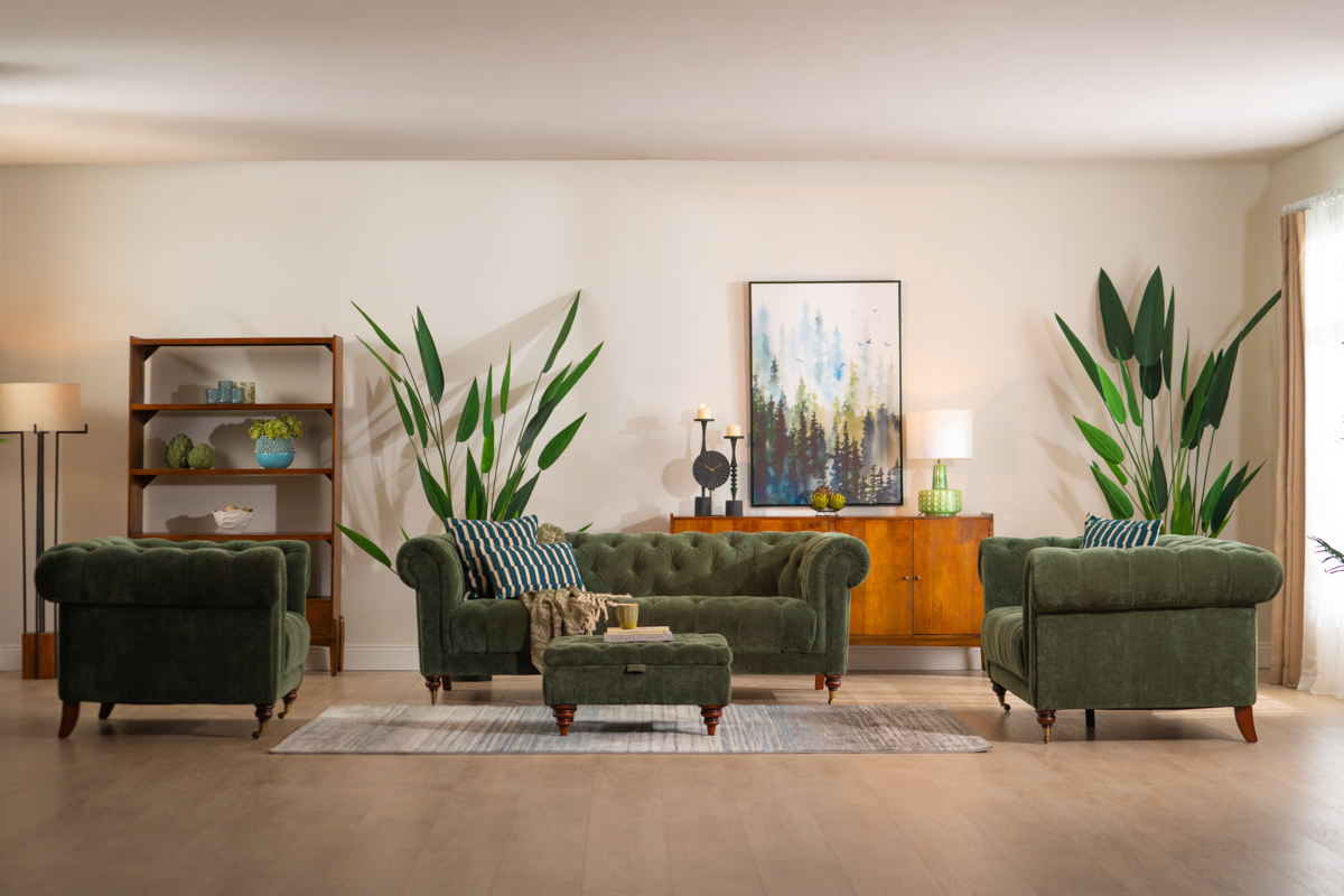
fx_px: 2613
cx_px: 672
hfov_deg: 28.8
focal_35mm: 70
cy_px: 448
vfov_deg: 19.5
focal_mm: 70
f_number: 4
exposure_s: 1/125
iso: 1000
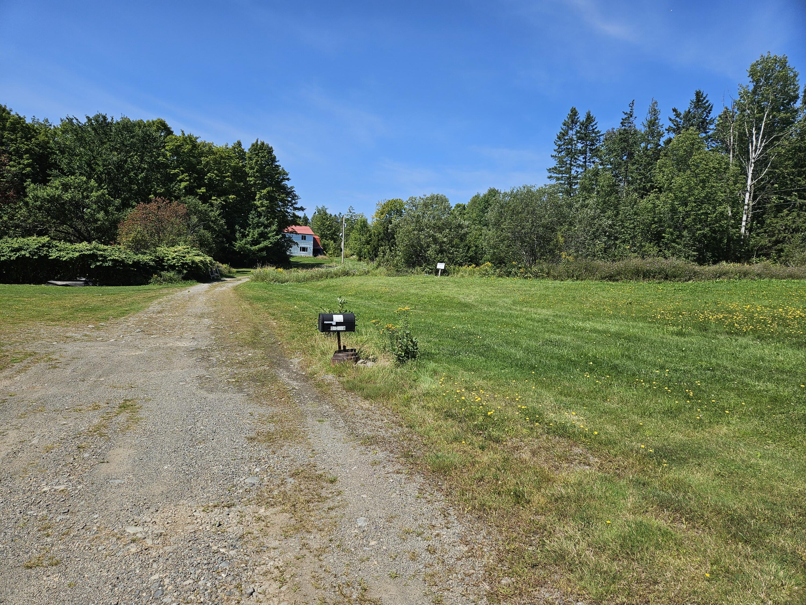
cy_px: 302
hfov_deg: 73.9
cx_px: 403
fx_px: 536
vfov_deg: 58.9
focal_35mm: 23
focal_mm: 5.4
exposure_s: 1/2397
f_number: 1.8
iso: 25
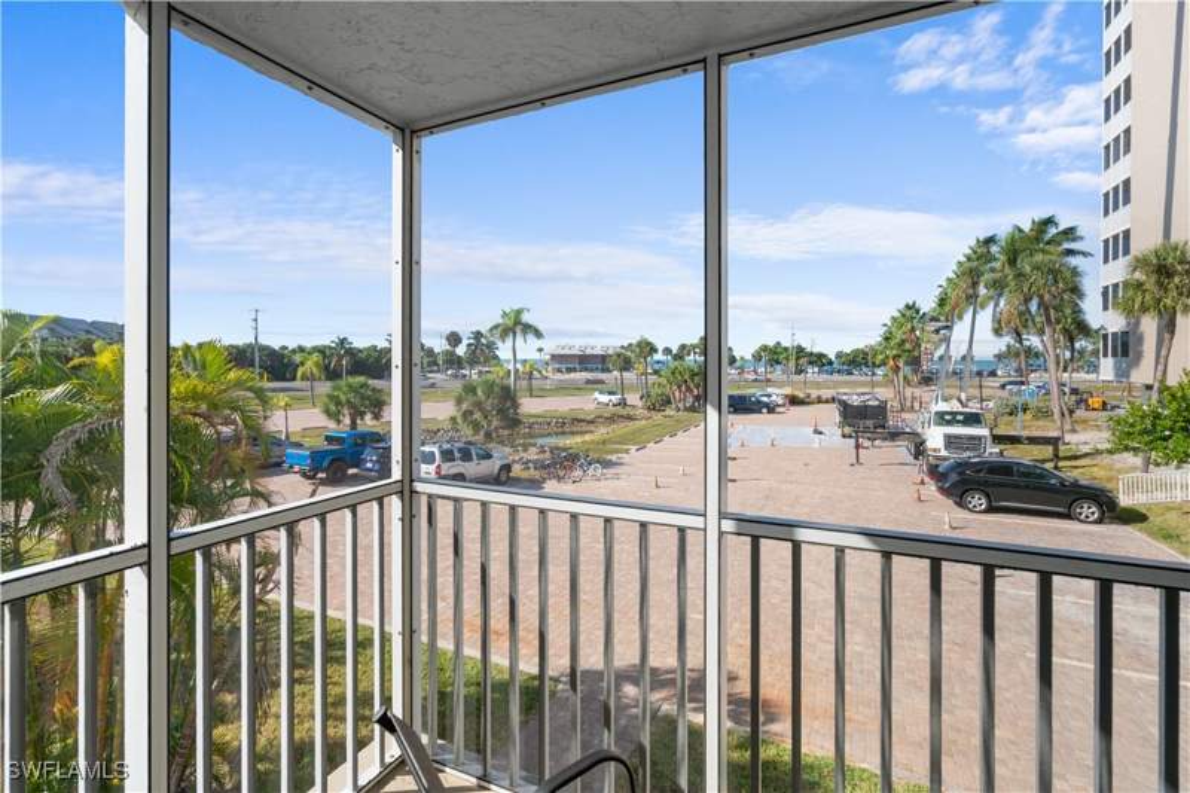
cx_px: 595
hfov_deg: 96.7
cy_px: 396
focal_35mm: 16
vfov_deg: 73.7
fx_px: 529
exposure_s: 1/50
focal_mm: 16
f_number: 8
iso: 100
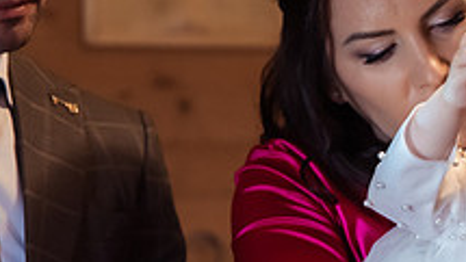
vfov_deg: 6.1
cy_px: 209
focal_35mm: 198
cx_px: 544
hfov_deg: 10.7
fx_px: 2447
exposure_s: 1/100
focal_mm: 70
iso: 2000
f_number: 2.8
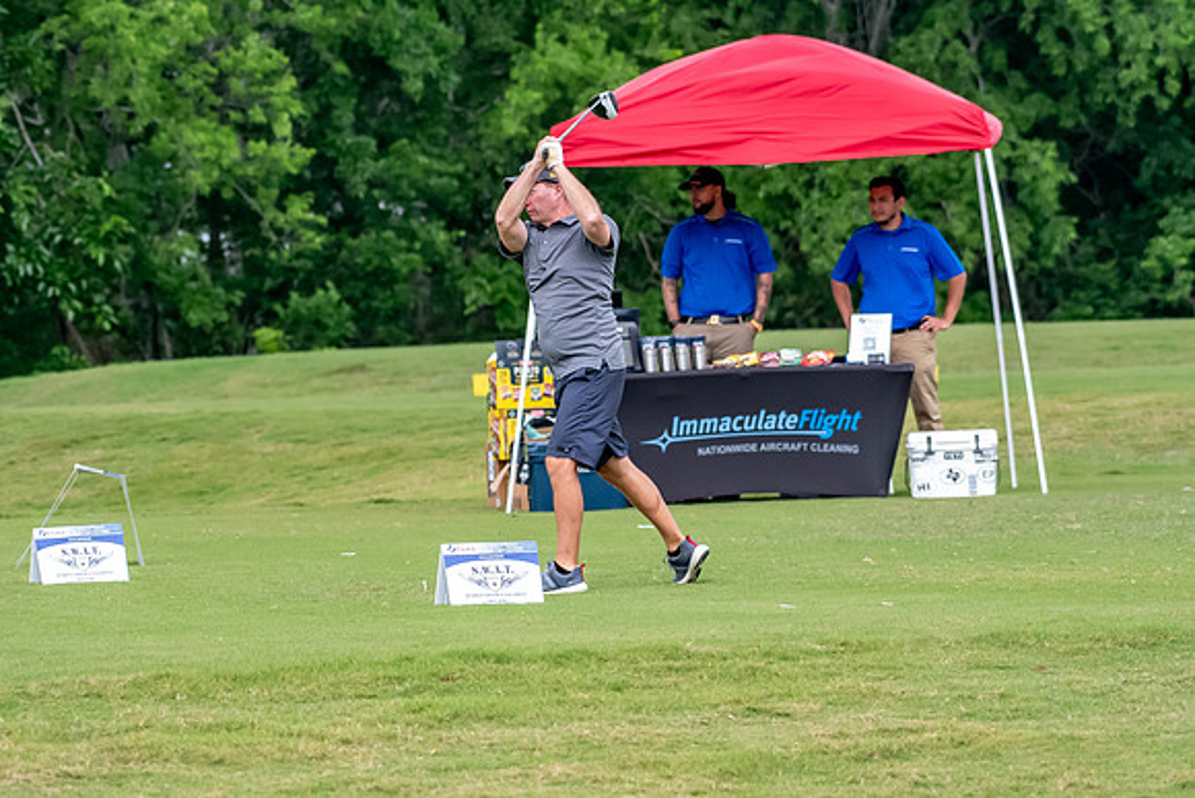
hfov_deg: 6.9
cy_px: 399
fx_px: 9960
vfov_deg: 4.6
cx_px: 598
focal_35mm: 300
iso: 2000
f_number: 5.6
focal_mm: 200
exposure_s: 1/2000
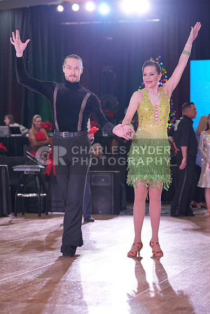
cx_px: 105
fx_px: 962
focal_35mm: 110
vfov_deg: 18.6
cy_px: 157
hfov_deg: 12.5
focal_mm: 110
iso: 2000
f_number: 4
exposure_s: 1/500
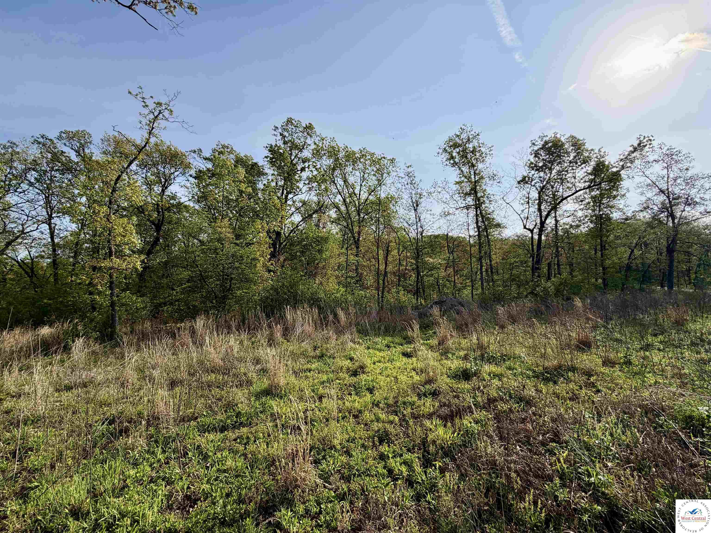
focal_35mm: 14
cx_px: 356
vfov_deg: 85.7
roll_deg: +2.6
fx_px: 288
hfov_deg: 102.1
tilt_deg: +3.3
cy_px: 266
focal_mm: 2.22
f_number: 2.2
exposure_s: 1/1464
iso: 32
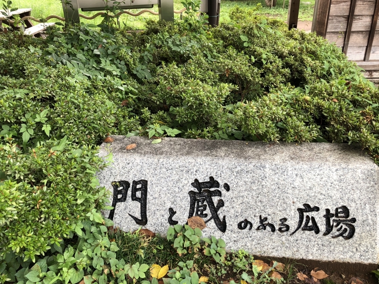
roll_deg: +1.1
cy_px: 133
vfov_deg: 46.8
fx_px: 328
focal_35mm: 30
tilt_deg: -25.1
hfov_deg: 60.0
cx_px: 193
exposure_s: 1/120
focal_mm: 3.99
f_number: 1.8
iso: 32
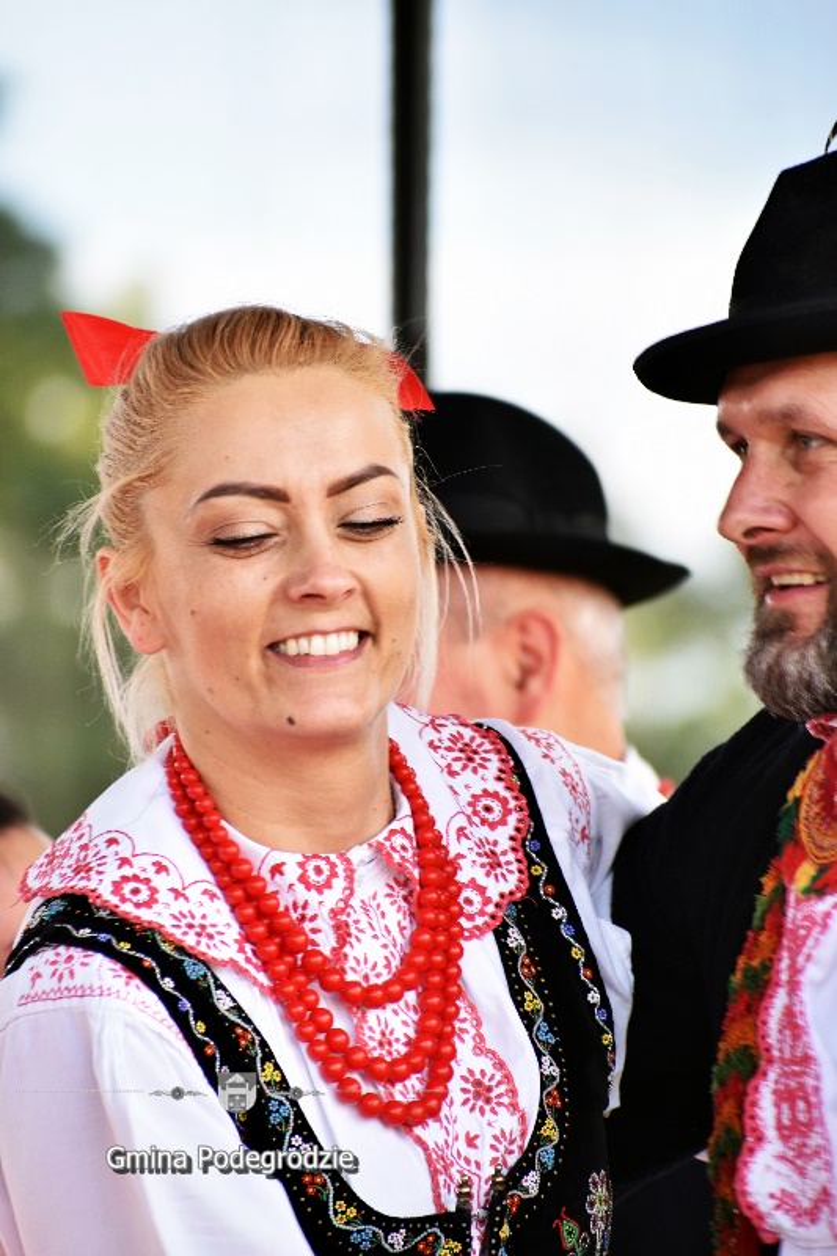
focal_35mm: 390
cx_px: 418
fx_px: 13606
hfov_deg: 3.5
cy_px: 628
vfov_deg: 5.3
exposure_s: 1/50
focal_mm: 260
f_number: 6.3
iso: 140
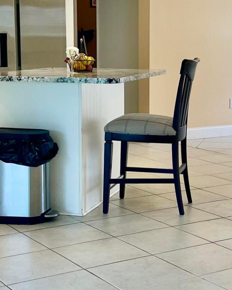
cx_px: 163
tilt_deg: -7.5
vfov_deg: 24.4
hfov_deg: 19.6
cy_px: 116
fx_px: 669
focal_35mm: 78
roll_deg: -1.3
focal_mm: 5.1
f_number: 1.6
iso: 80
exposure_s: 1/120
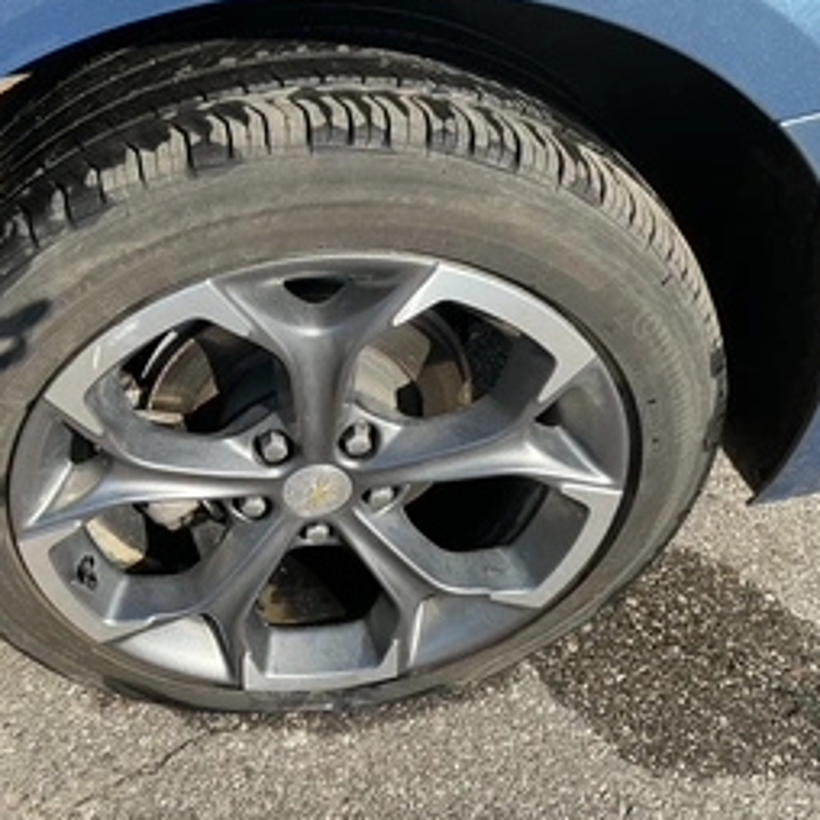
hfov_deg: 42.2
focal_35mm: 39
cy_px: 462
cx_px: 271
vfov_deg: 42.8
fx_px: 1045
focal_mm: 3
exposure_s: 1/759
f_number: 1.8
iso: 25
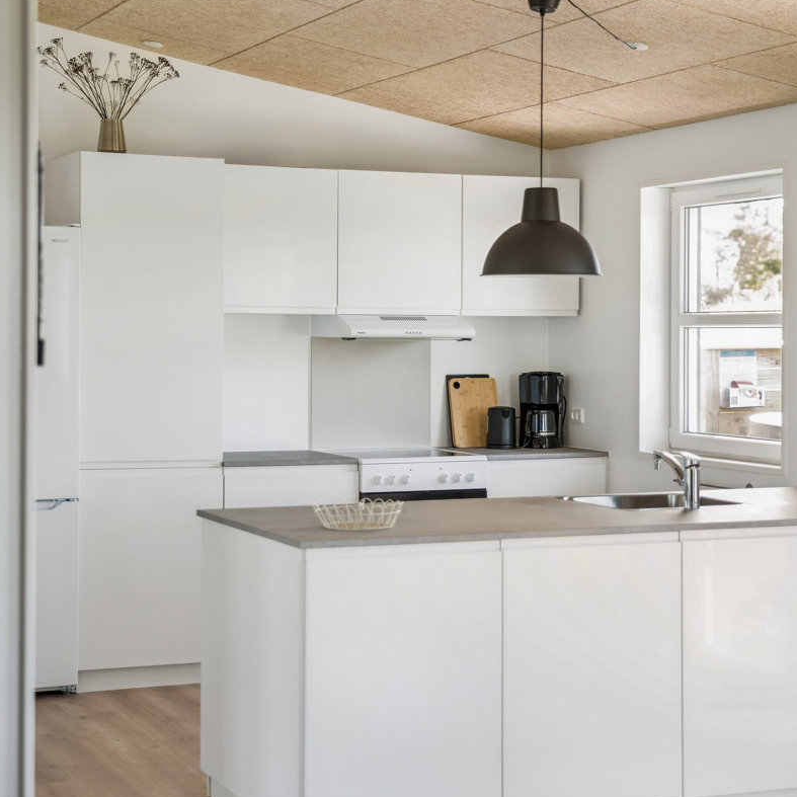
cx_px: 395
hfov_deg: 24.7
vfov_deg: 24.7
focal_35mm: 70
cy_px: 374
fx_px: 1823
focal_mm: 54
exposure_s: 1/160
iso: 500
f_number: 2.8
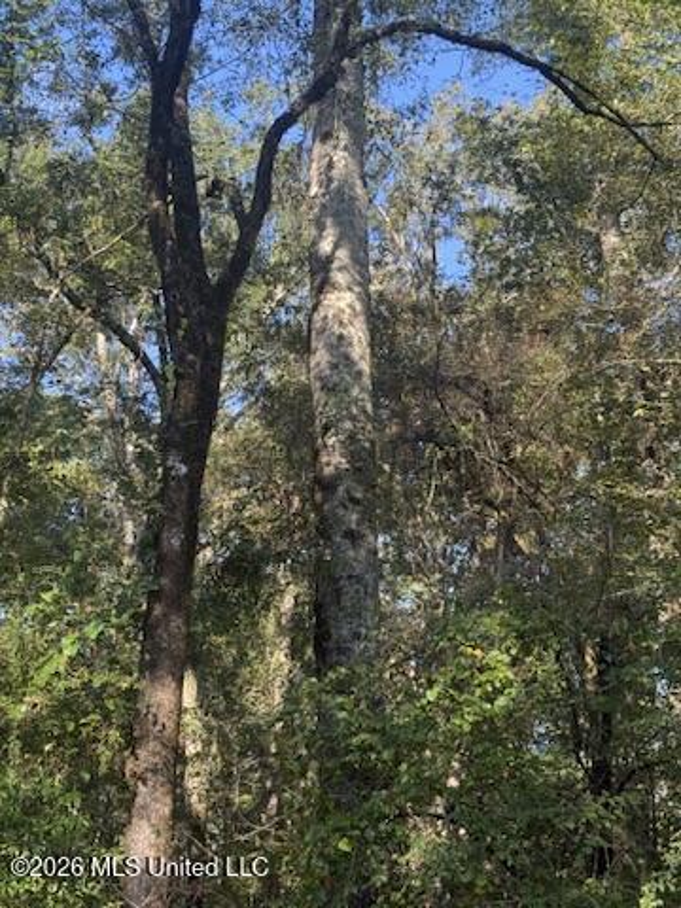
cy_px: 454
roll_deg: -0.6
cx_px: 340
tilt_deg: +21.7
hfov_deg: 30.3
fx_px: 1259
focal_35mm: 48
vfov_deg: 39.7
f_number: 1.78
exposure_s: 1/469
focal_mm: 6.76
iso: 64
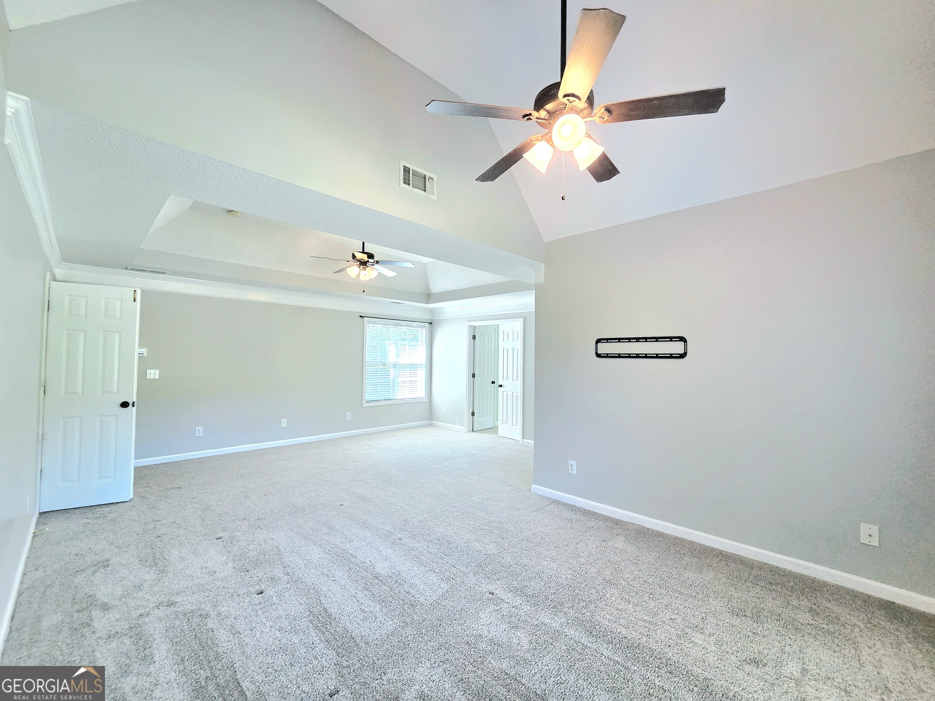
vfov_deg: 89.9
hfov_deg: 106.2
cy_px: 350
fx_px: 351
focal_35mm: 13
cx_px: 468
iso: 250
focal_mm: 2.2
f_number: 2.2
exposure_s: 1/120
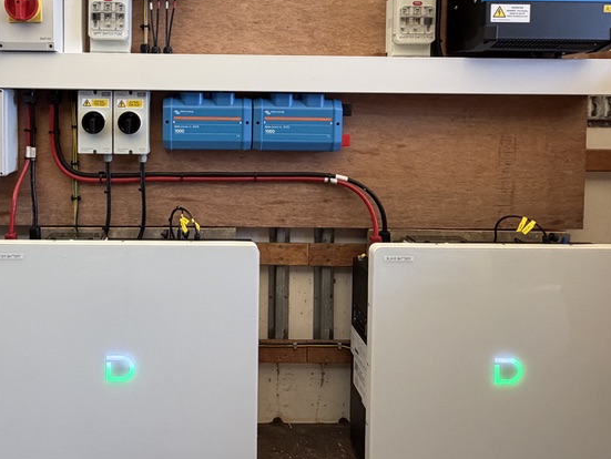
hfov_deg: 65.7
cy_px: 116
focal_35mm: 26
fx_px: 459
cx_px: 208
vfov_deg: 51.0
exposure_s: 1/88
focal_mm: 2.22
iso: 320
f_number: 2.2
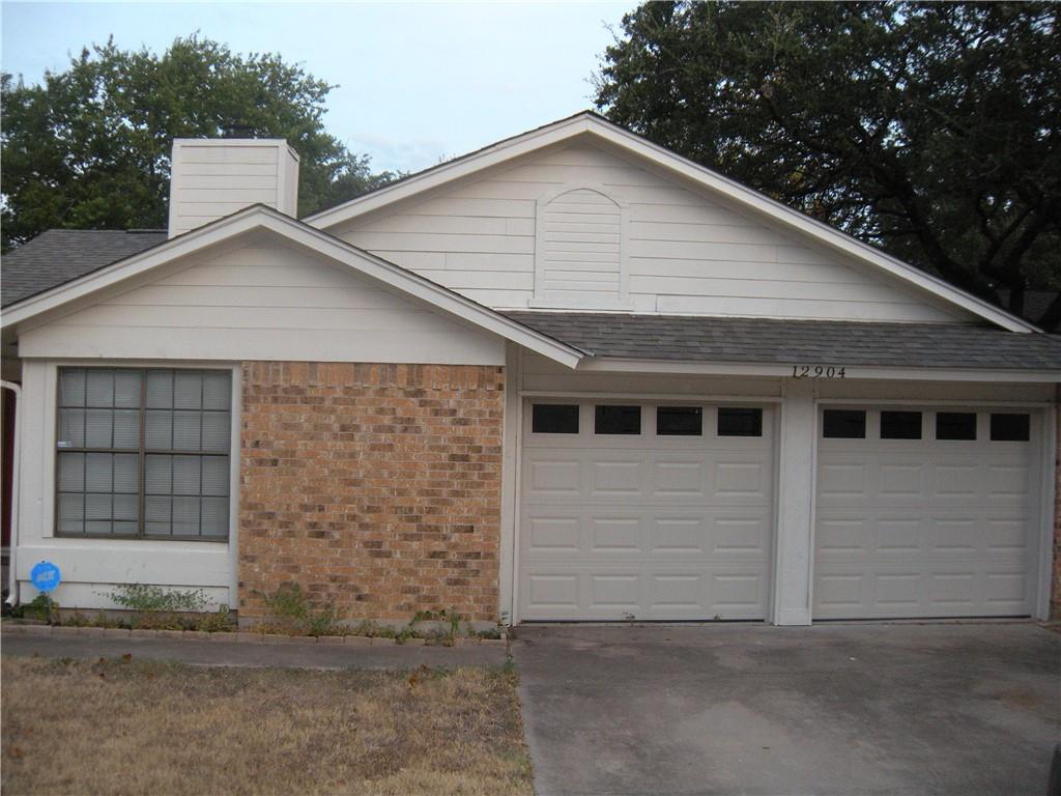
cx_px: 530
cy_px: 398
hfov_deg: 52.6
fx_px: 1073
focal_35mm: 35
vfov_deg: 40.7
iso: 191
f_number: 3.8
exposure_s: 1/55.1
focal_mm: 5.9
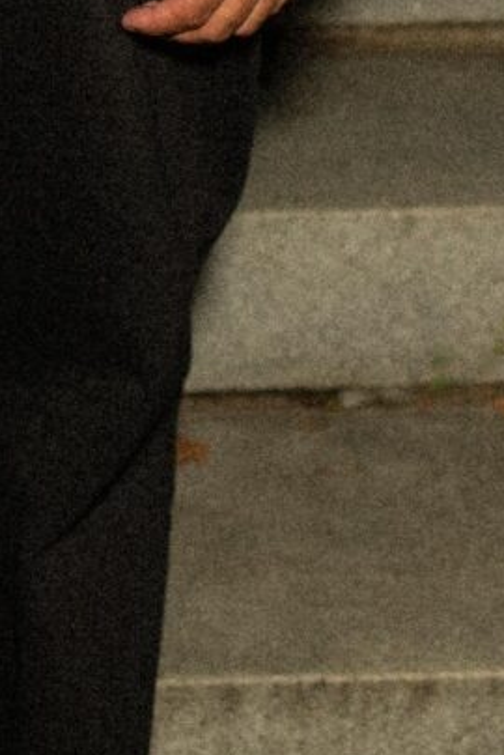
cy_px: -867
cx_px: -63
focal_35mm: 152
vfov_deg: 11.7
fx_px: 3186
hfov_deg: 9.0
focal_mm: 24
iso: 500
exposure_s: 1/125
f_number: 1.8
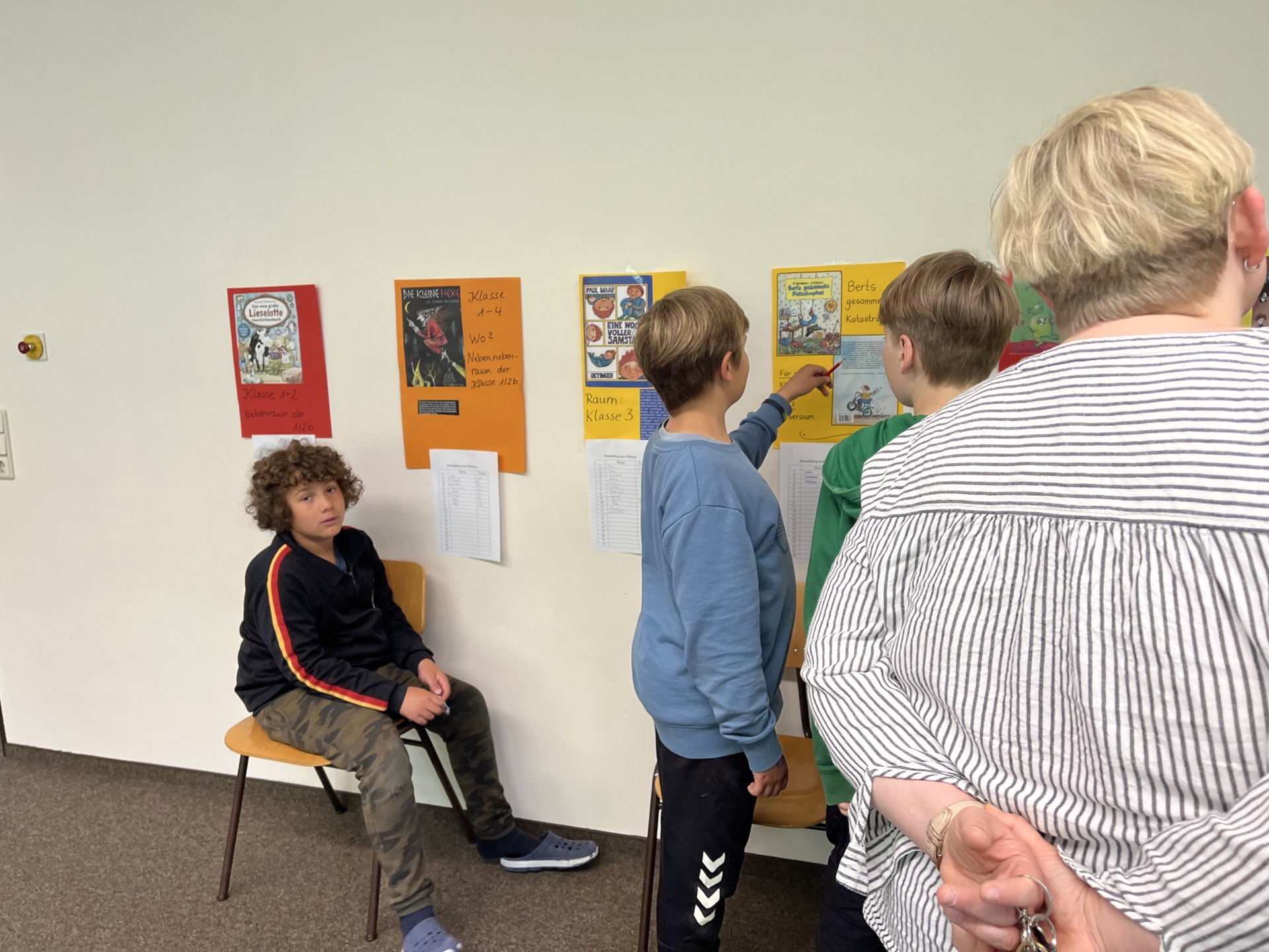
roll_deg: +1.3
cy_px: 476
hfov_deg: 67.3
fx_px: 953
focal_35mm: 26
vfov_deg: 53.1
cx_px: 634
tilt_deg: -7.8
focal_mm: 5.1
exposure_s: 1/100
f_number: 1.6
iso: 125
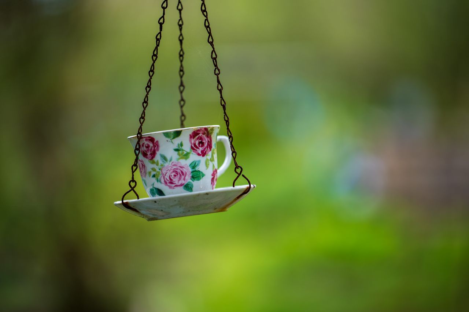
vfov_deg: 9.1
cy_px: 156
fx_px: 1954
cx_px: 234
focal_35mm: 150
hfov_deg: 13.7
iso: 100
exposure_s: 1/800
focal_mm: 150
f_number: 2
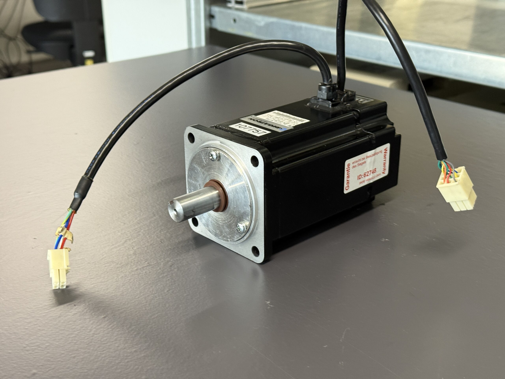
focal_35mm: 48
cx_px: 252
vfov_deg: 30.3
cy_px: 190
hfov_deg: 39.7
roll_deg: +0.2
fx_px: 700
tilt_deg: -23.3
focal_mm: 6.76
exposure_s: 1/50
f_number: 1.78
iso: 160
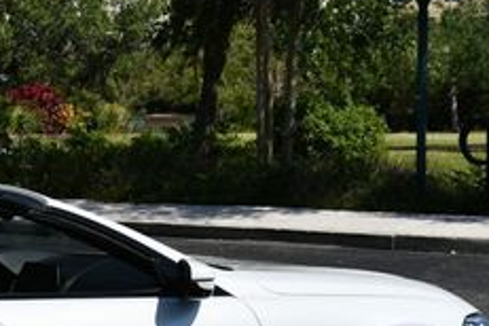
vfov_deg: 8.5
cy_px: 252
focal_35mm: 161
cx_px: -116
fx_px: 2187
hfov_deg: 12.4
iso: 100
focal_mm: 29
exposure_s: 1/400
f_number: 10
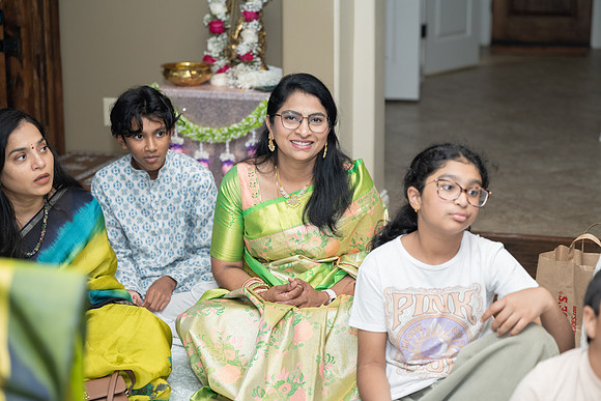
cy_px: 200
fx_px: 1236
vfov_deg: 18.4
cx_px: 300
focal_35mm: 74
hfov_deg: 27.3
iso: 500
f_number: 2.8
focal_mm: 74
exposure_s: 1/200
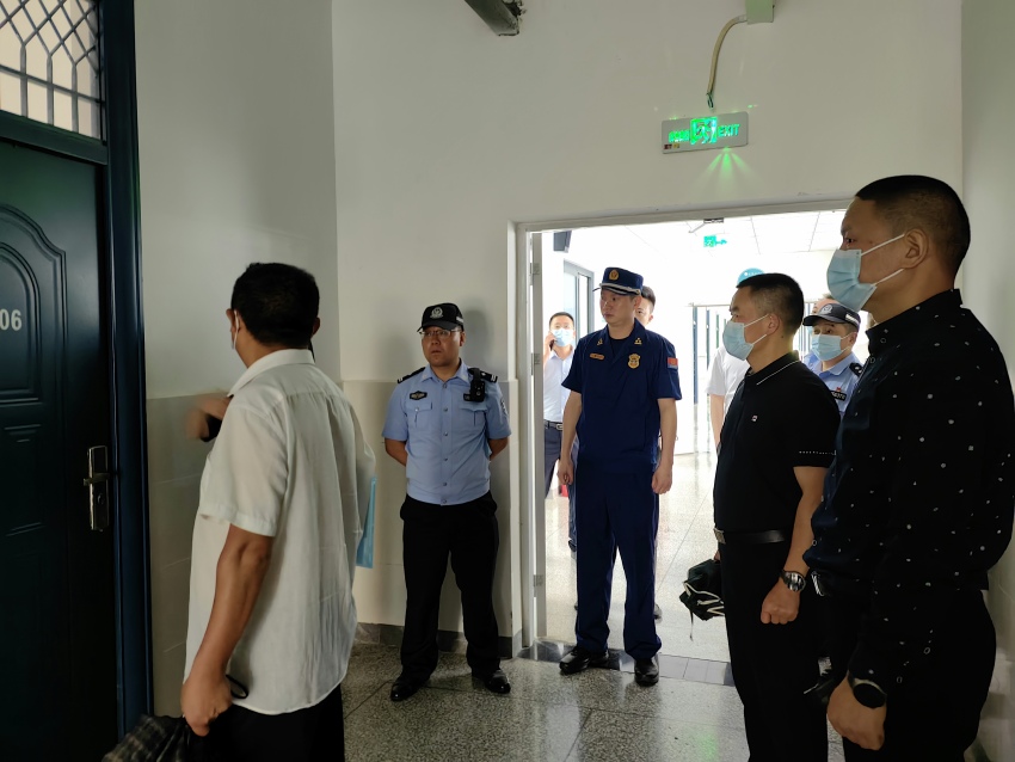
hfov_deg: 65.3
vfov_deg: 51.4
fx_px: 792
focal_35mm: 27
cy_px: 381
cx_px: 508
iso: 500
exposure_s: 1/16.7
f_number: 1.4
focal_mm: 5.75
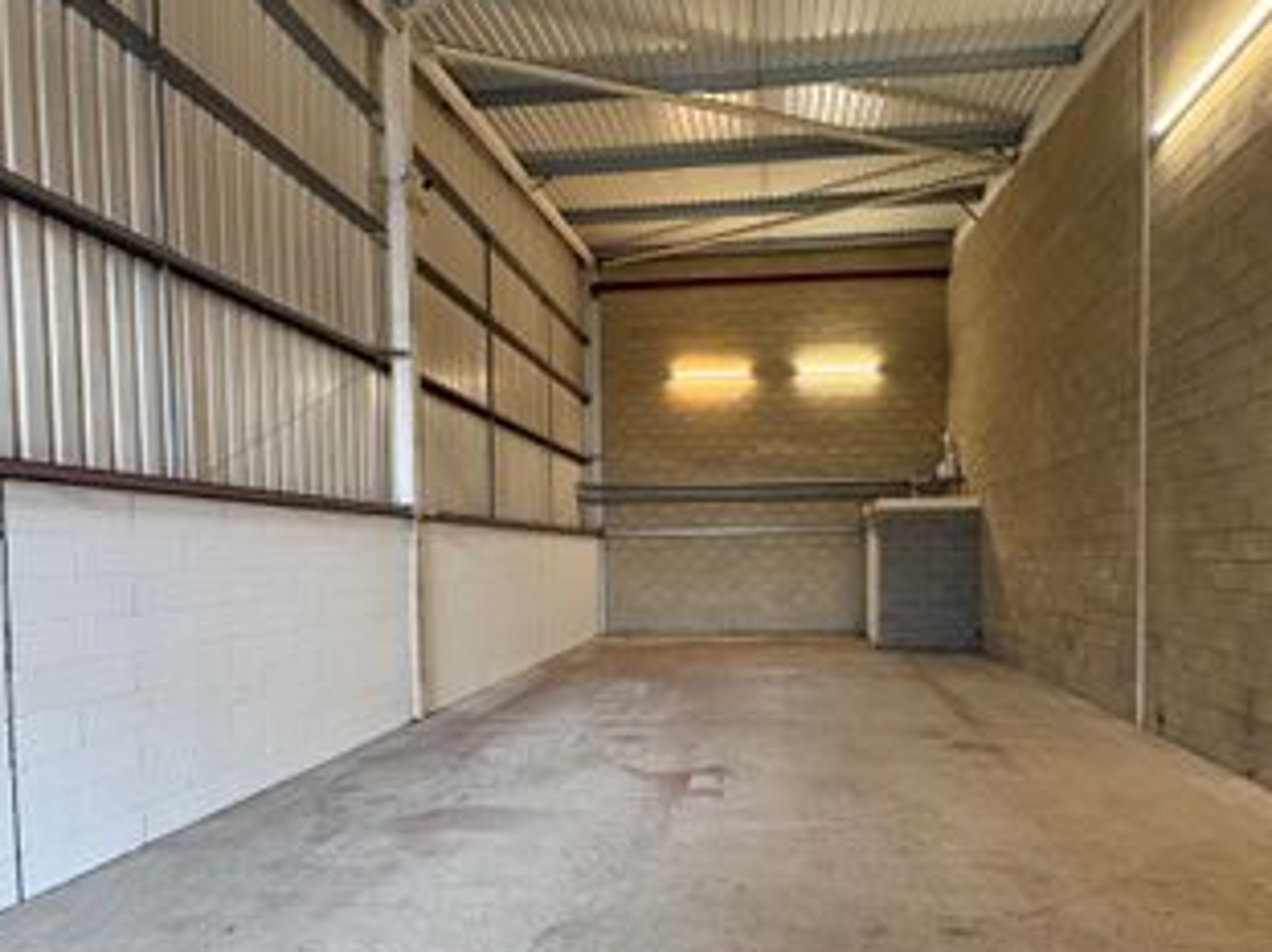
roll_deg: +1.5
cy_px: 576
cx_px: 724
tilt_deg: -0.7
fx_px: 661
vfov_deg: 70.7
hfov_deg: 87.3
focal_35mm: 18
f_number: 2.2
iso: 800
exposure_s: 1/50
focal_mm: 2.22
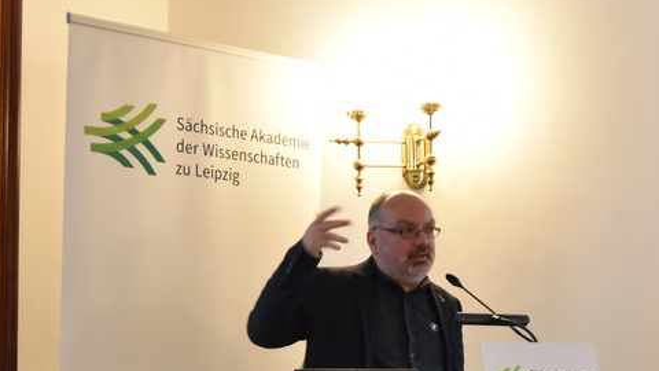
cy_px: 342
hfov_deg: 23.6
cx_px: 303
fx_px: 1578
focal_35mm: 90
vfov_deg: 13.3
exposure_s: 1/20
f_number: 3.5
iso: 400
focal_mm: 23
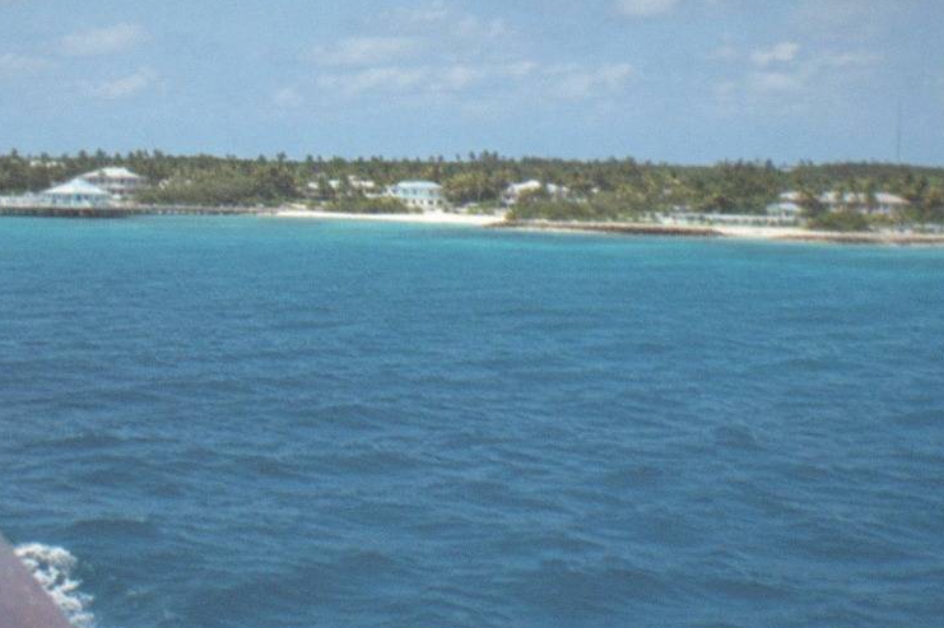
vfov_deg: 25.0
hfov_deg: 36.6
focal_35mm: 54
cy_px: 296
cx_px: 344
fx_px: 1415
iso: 400
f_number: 11
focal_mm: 40
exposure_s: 1/200
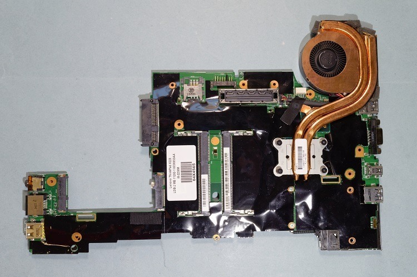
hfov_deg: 53.2
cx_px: 208
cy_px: 138
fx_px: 416
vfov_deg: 36.8
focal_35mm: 36
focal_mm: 24
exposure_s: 1/8
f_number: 8
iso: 100
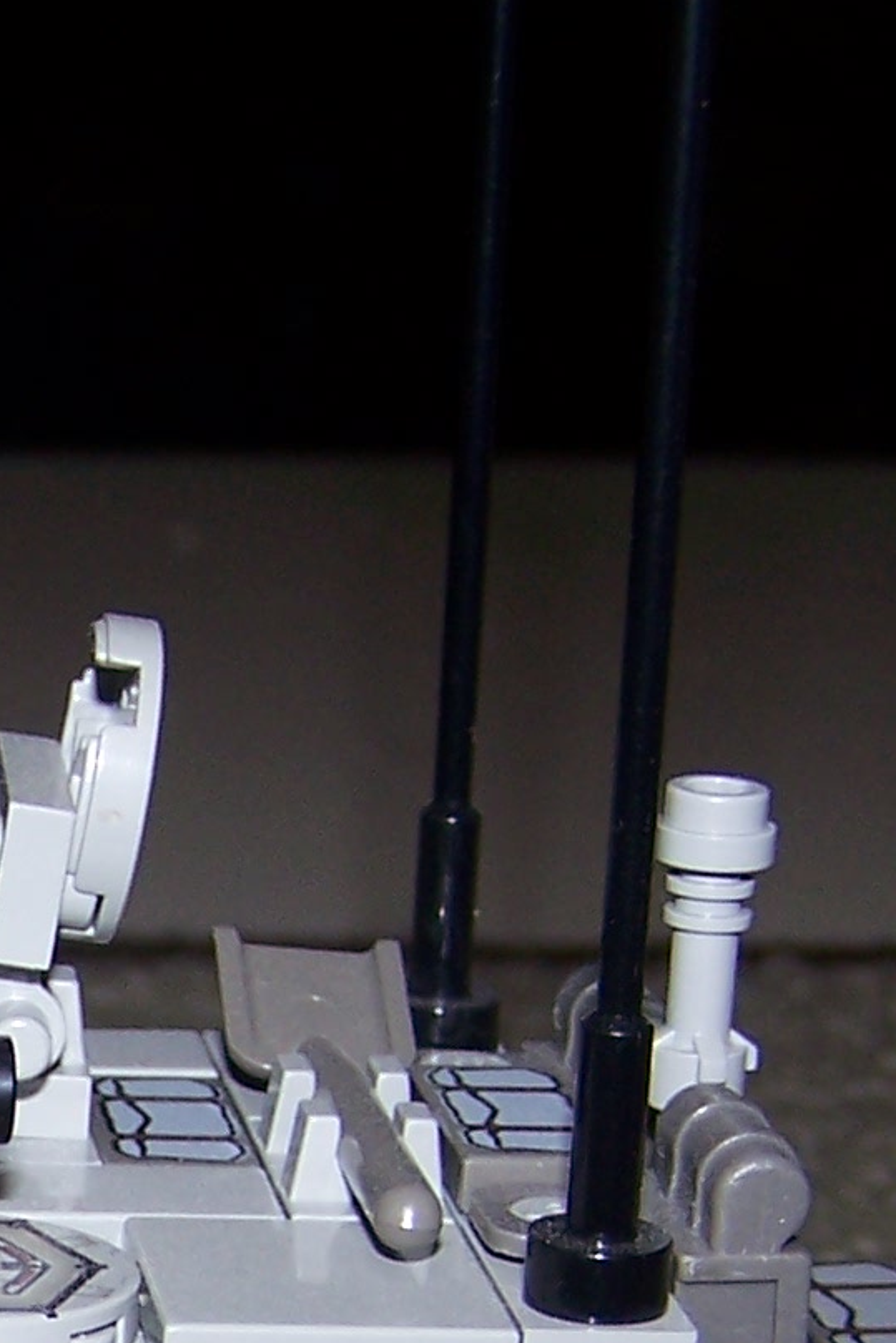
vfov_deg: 15.8
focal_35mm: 126
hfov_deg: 10.5
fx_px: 4702
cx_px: -446
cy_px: 1464
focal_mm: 6.3
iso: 80
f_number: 2.8
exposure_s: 1/60
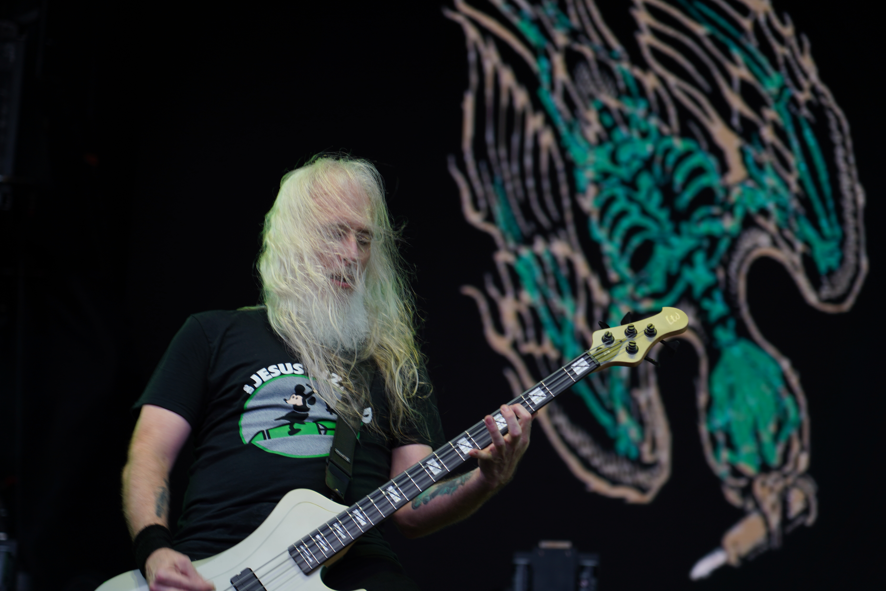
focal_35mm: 105
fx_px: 2584
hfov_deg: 19.5
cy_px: 296
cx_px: 443
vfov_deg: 13.0
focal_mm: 105
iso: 125
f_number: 4
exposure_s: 1/125
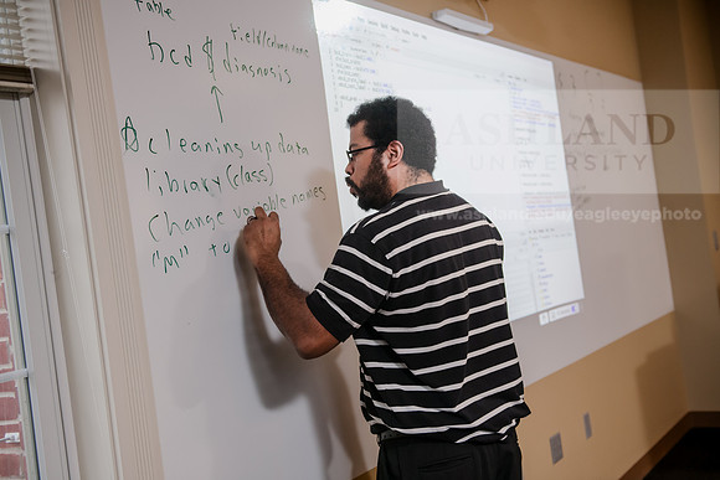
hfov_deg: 44.5
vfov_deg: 30.5
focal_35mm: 44
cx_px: 360
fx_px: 880
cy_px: 240
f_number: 3.2
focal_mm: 44
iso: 800
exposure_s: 1/200
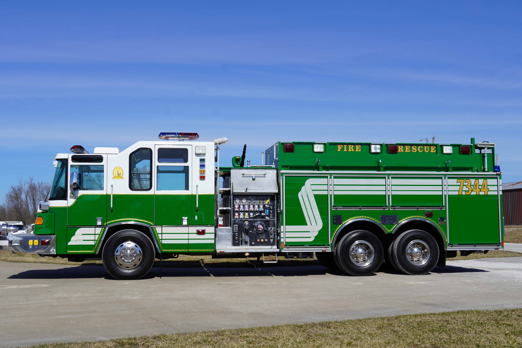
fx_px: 674
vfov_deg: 28.9
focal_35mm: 46
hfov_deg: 42.3
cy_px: 174
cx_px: 261
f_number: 10
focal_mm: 31
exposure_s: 1/320
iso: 100
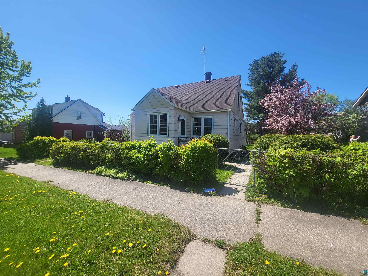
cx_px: 184
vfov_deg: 89.9
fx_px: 138
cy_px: 138
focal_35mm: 13
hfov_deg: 106.2
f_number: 2.2
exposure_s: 1/848
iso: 32
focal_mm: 1.74
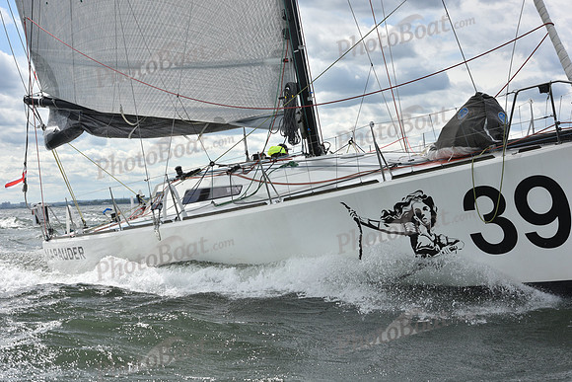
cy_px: 191
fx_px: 1271
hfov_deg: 25.4
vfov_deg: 17.1
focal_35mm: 80
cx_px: 286
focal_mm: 80
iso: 320
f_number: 9
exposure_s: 1/1000
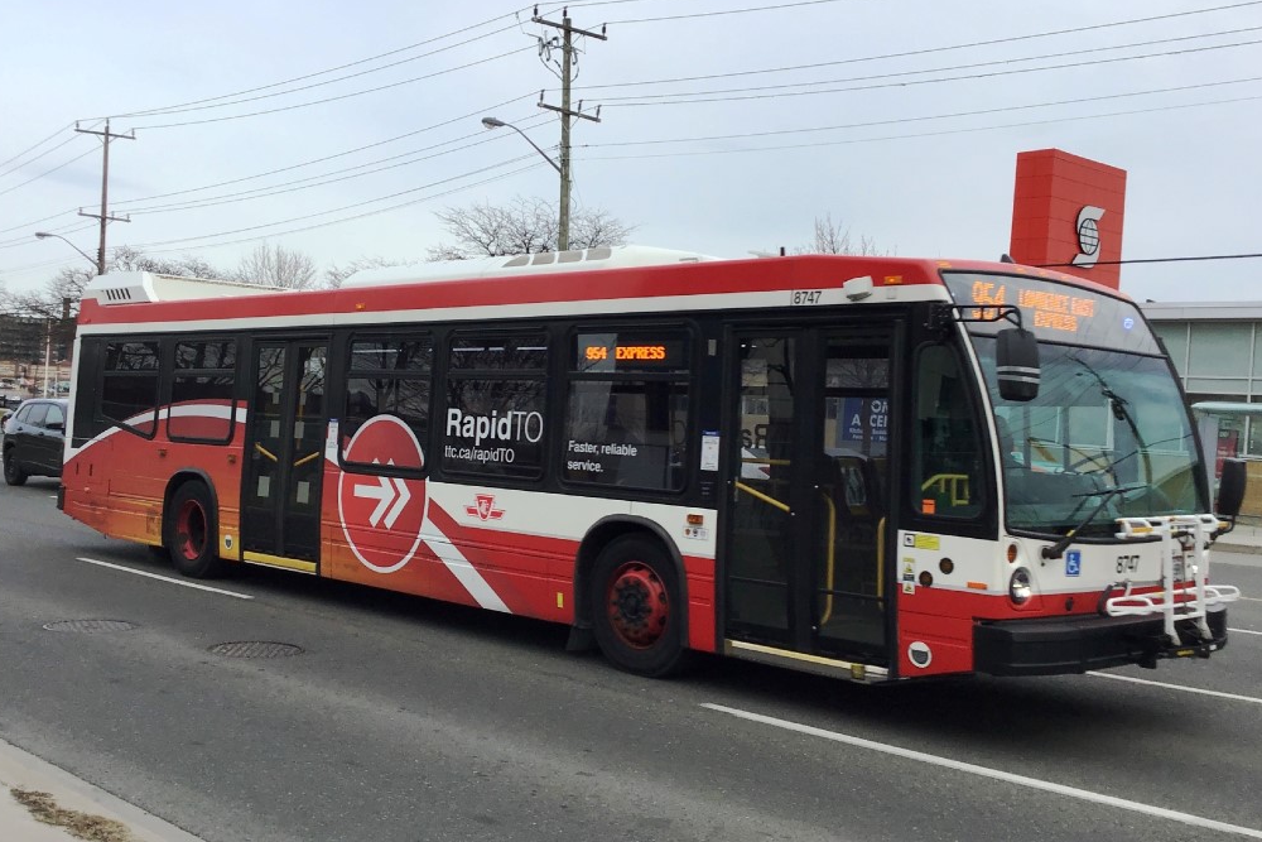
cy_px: 398
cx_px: 628
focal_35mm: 33
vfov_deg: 40.0
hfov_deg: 57.2
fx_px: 1157
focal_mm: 3.3
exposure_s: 1/570
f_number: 2.4
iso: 25
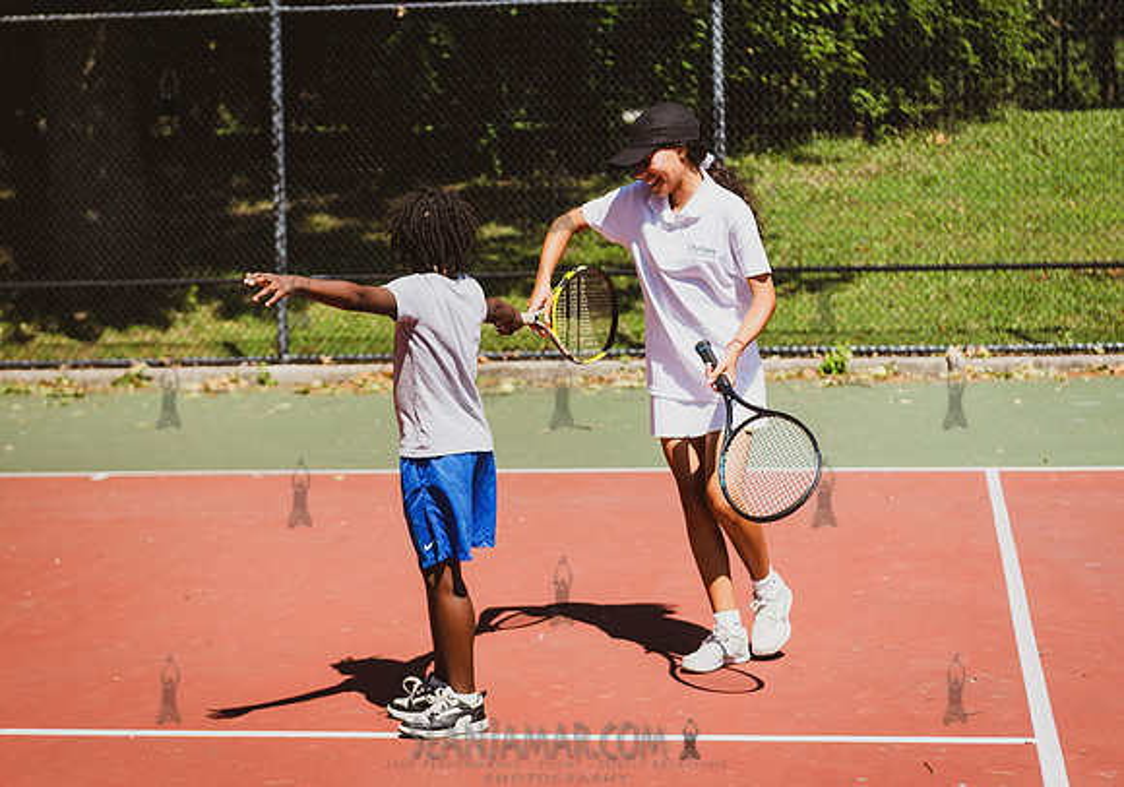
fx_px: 2617
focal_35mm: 83
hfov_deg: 24.2
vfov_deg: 17.1
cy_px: 358
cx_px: 540
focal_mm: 70
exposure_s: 1/3200
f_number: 3.5
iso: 200
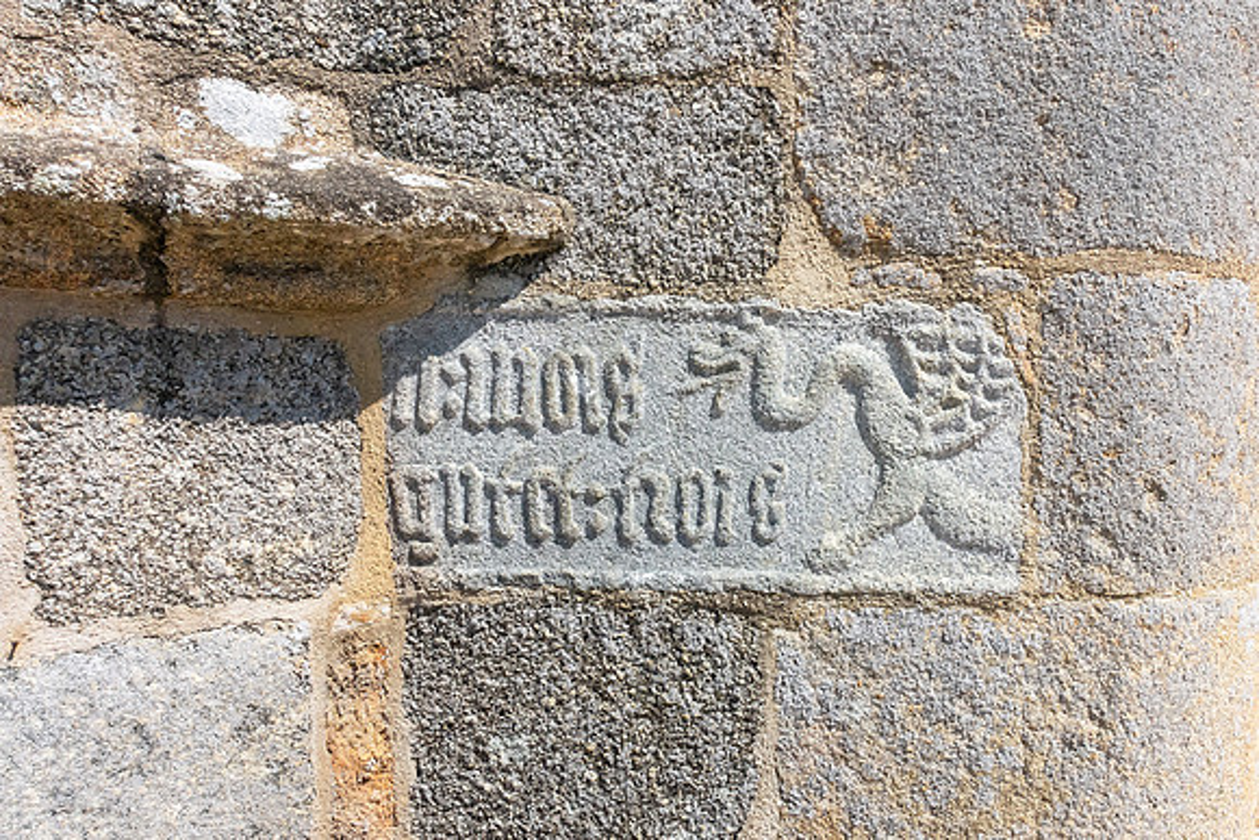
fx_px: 957
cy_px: 432
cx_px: 715
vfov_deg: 47.4
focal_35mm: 27
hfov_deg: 66.4
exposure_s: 1/400
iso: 1000
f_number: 7.1
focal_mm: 8.8
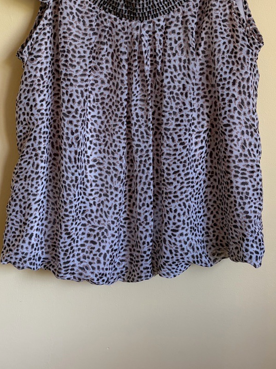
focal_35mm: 52
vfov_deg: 36.3
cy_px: 111
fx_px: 553
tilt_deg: -11.3
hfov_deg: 28.0
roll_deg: -0.1
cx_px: 132
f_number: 1.6
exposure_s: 1/60
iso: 125
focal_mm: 5.96
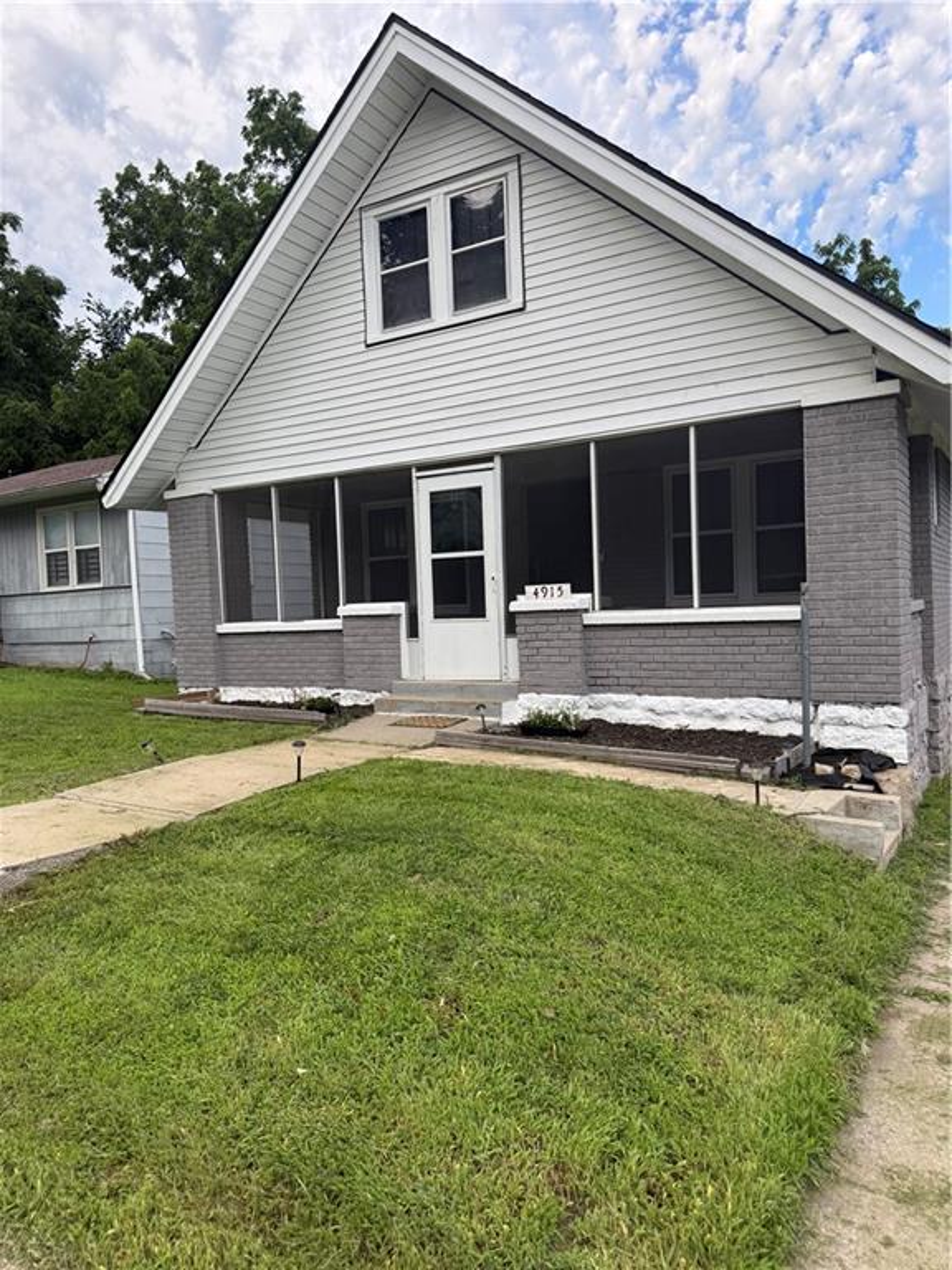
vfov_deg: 71.6
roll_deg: +2.0
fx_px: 880
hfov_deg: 56.8
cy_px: 635
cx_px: 476
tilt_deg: -0.9
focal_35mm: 24
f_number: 1.78
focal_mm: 6.76
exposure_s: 1/805
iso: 80
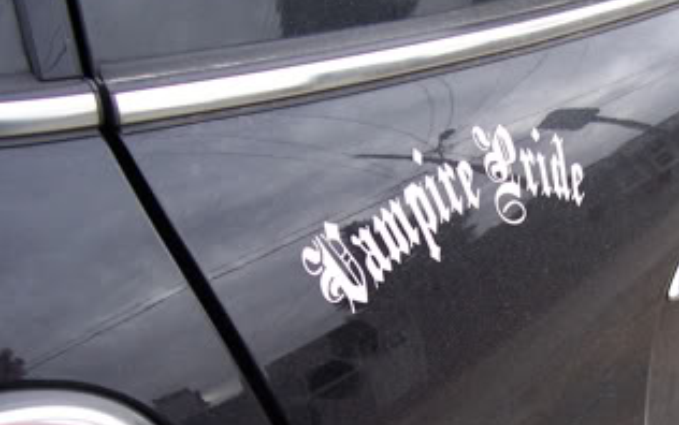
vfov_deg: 22.2
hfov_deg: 35.3
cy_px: 390
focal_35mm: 57
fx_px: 1056
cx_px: 449
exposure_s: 1/250
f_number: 2.7
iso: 80
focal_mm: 5.6
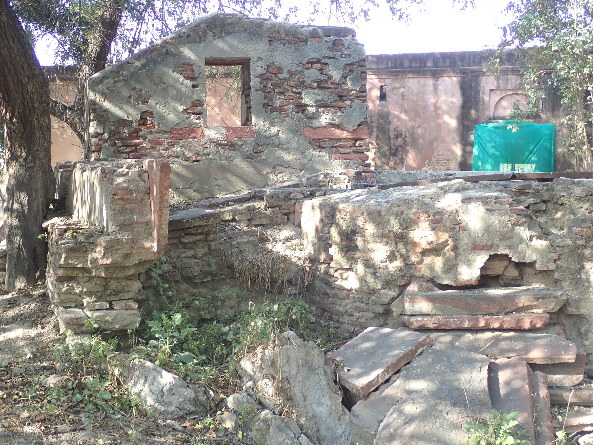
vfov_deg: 31.5
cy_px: 222
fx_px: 788
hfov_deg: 41.2
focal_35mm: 46
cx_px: 296
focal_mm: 8.41
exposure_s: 1/100
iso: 125
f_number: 3.1
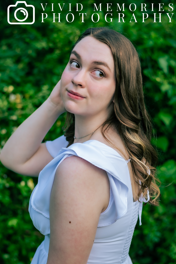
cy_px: 166
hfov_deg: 20.0
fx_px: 498
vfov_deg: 29.5
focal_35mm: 68
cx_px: 91
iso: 100
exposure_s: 1/250
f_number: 2.2
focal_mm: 50
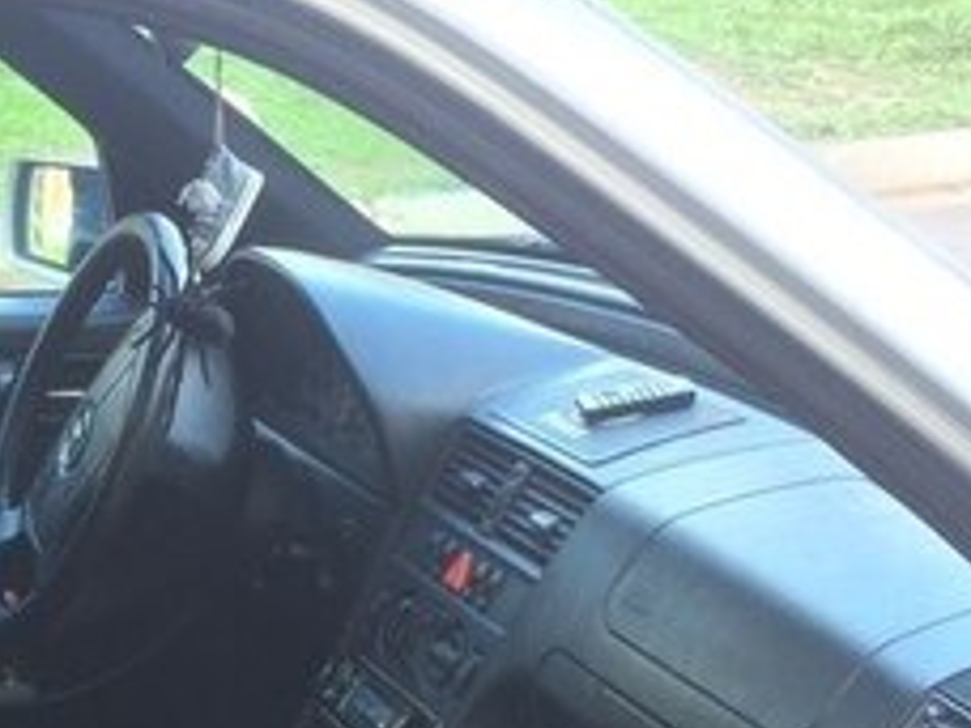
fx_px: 2356
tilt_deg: -23.8
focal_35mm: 84
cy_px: 858
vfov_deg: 16.9
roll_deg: -3.0
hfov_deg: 22.9
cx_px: 175
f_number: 2.2
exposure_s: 1/33
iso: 32
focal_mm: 4.15
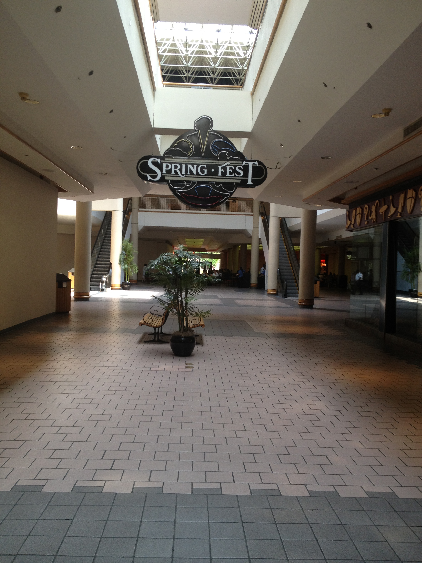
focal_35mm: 35
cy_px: 282
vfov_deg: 52.6
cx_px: 211
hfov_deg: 40.7
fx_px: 569
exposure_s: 1/60
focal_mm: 4.28
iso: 80
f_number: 2.4
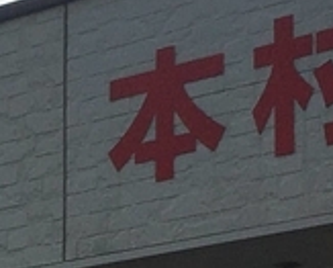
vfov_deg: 7.2
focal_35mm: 208
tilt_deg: +6.9
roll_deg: -1.3
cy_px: 516
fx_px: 2054
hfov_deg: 9.0
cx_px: -180
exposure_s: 1/4808
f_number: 2.2
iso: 25
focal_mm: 4.15
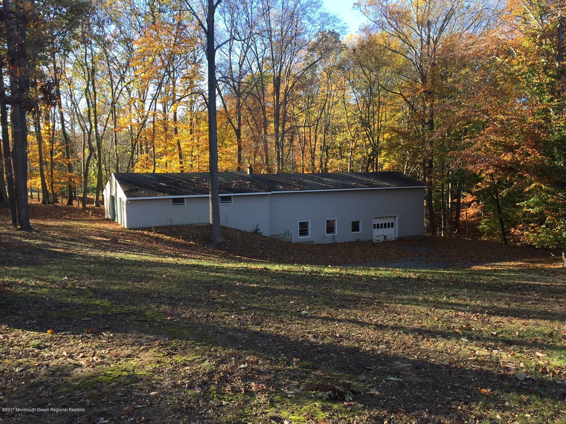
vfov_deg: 48.2
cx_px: 283
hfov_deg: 61.7
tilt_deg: -4.0
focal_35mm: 29
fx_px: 474
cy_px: 212
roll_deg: +0.5
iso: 32
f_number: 2.2
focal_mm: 4.15
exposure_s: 1/250
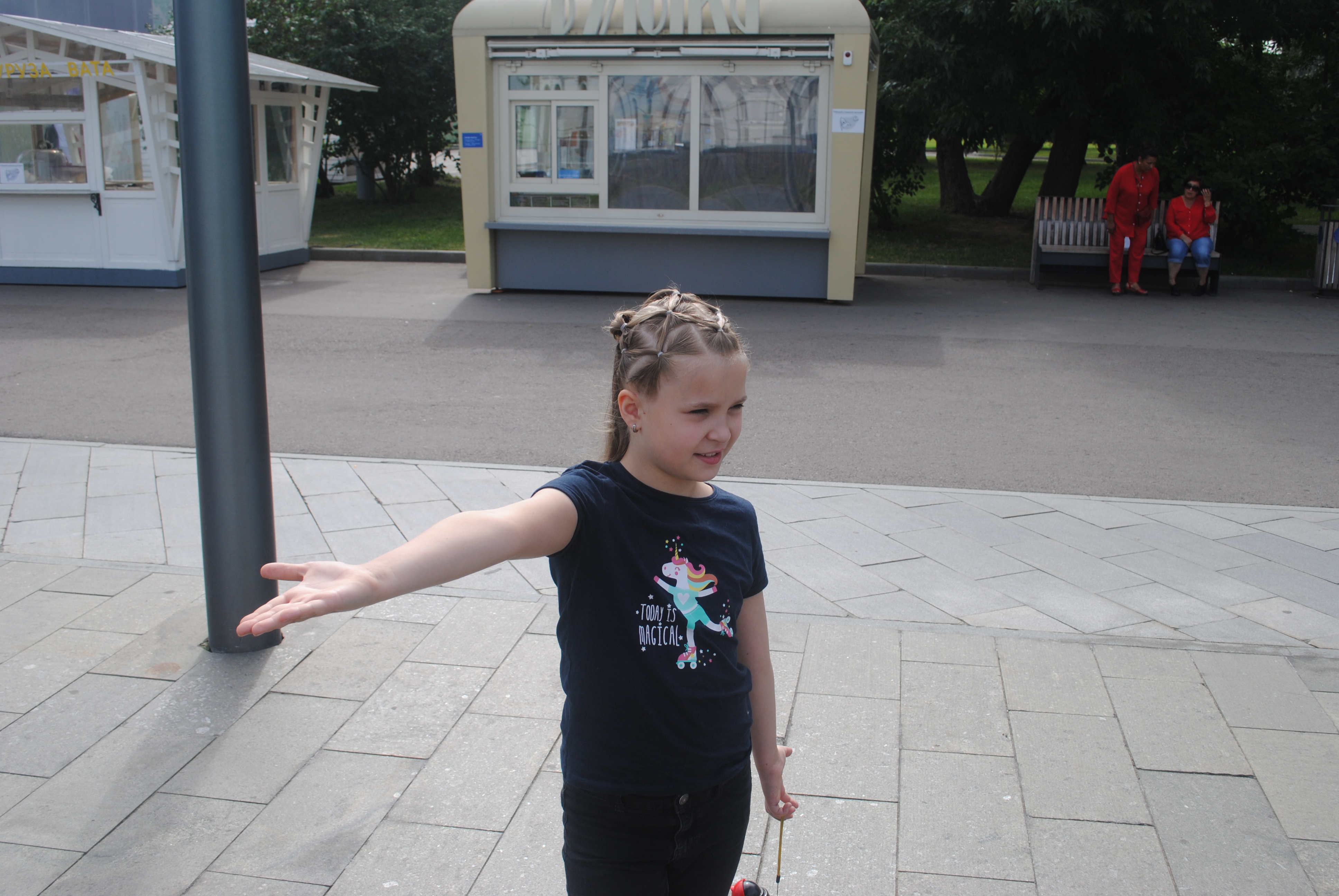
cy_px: 448
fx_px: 1229
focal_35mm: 33
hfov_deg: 57.2
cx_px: 670
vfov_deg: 40.1
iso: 100
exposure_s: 1/200
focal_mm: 22
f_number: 7.1
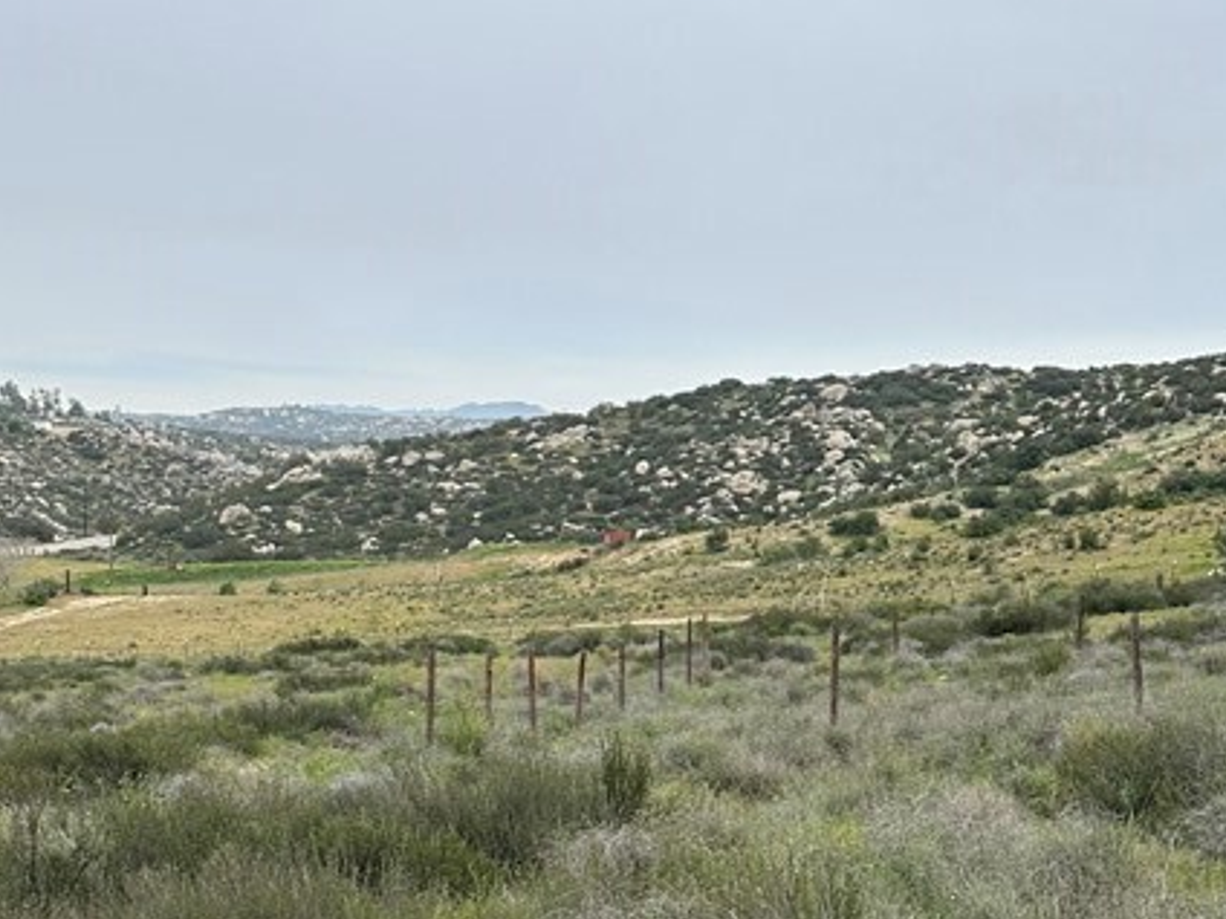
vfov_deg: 24.5
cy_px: 832
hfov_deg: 33.2
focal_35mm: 58
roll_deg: -4.3
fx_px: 2054
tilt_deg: -6.5
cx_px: 599
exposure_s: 1/3155
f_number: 1.78
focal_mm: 6.86
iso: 80
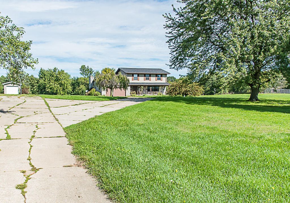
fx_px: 245
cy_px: 122
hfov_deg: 60.3
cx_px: 107
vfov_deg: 44.7
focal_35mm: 30
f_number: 8
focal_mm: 24
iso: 400
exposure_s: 1/1000
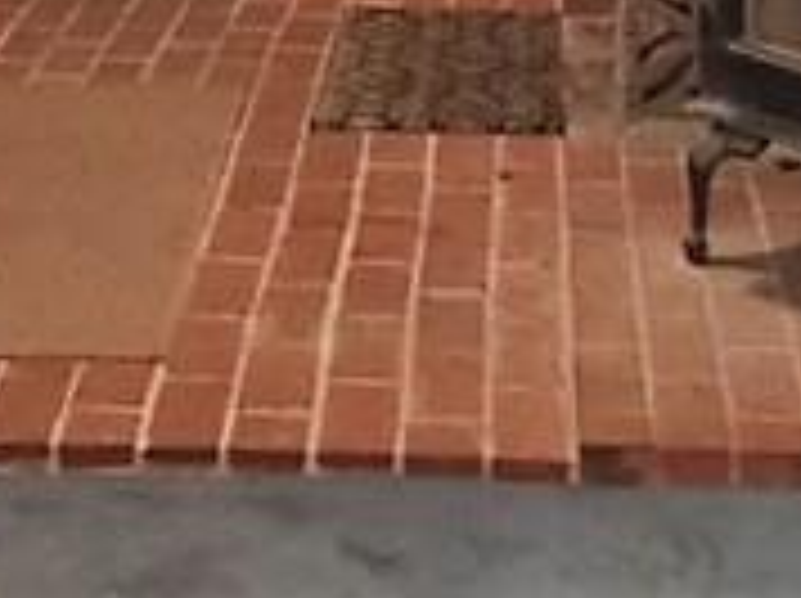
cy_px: -375
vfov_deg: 13.6
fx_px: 2311
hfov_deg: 19.6
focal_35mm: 100
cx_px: 236
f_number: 2.2
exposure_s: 1/15
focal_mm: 4.15
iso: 125
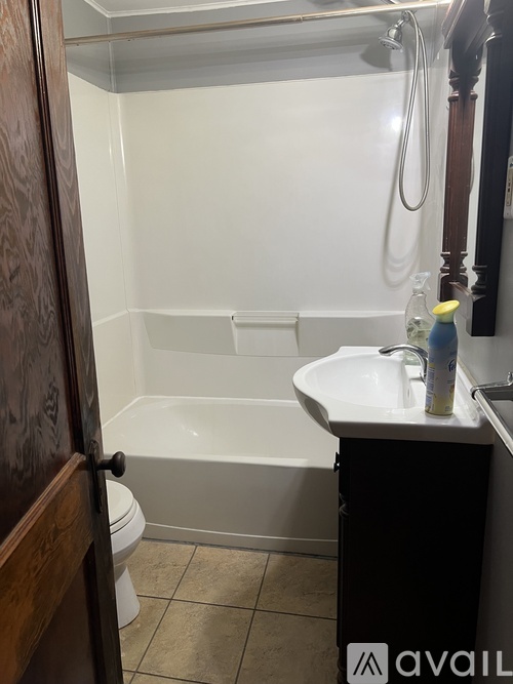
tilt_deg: -12.2
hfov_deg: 53.0
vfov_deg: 67.3
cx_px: 256
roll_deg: +1.2
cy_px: 342
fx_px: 514
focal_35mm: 26
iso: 125
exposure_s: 1/60
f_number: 1.5
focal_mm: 5.7
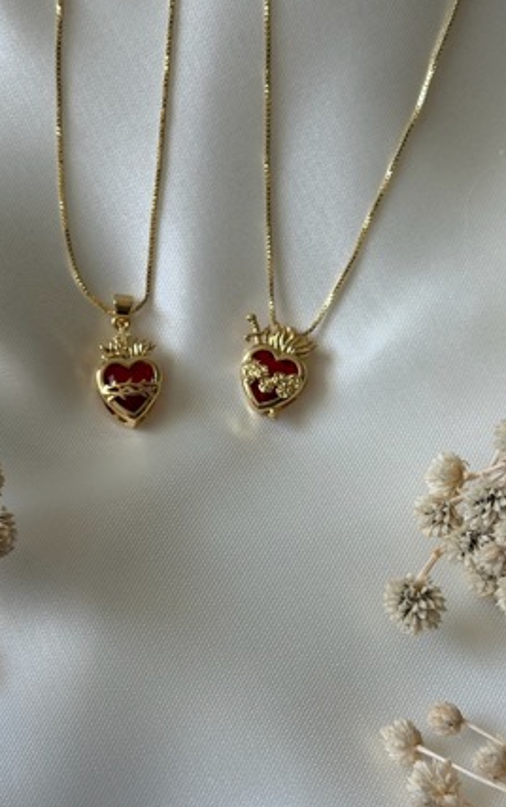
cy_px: 411
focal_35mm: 57
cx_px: 210
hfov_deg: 22.8
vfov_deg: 35.7
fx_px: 1256
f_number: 1.78
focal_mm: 6.76
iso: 64
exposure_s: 1/121
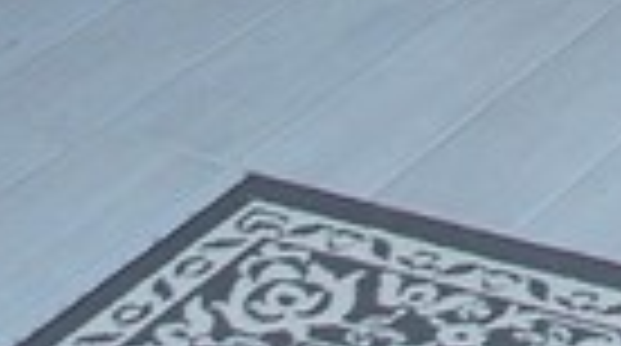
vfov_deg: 5.4
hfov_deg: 10.5
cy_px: -989
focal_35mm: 198
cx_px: 956
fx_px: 3254
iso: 200
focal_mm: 16
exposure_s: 1/60
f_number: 4
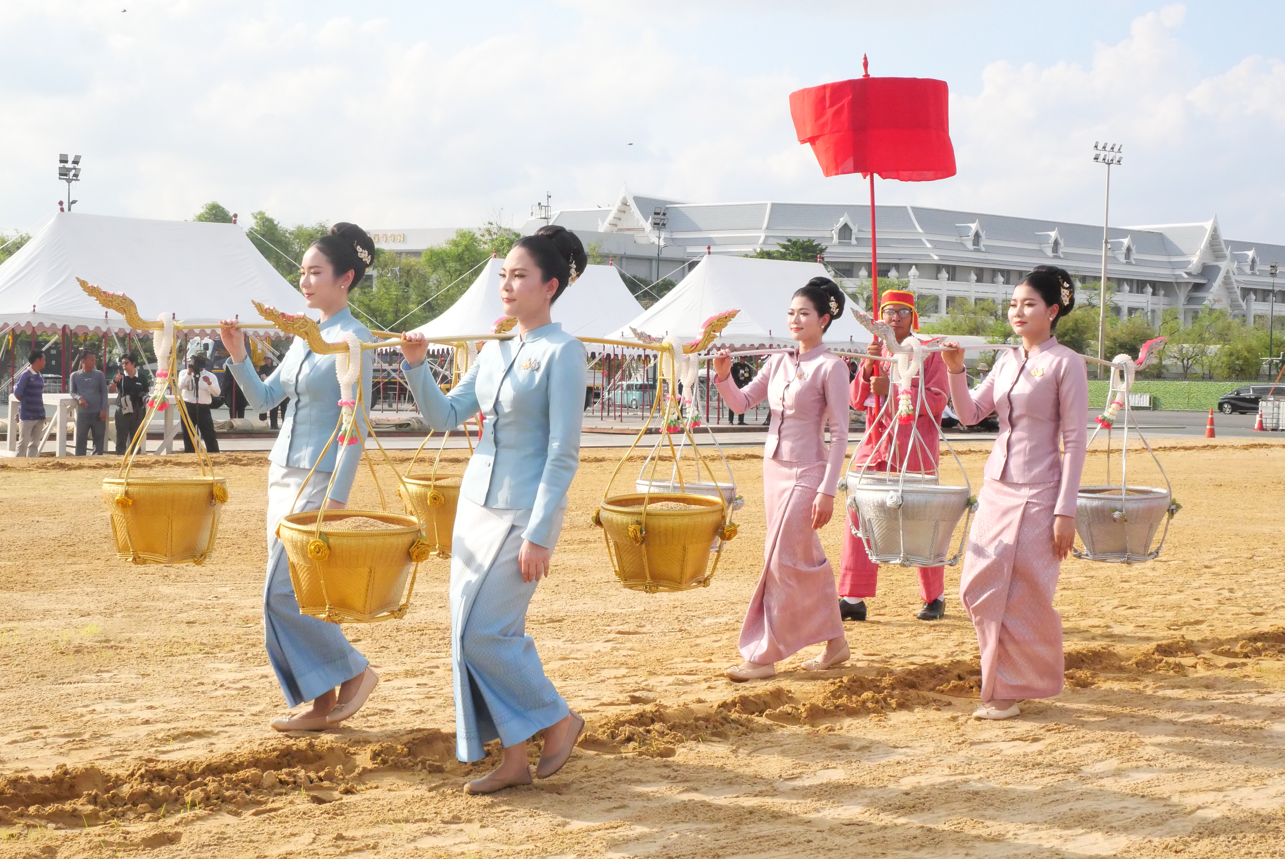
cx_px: 642
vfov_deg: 28.7
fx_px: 1679
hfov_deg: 41.9
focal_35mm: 47
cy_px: 430
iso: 3200
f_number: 13
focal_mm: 23
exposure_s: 1/2000
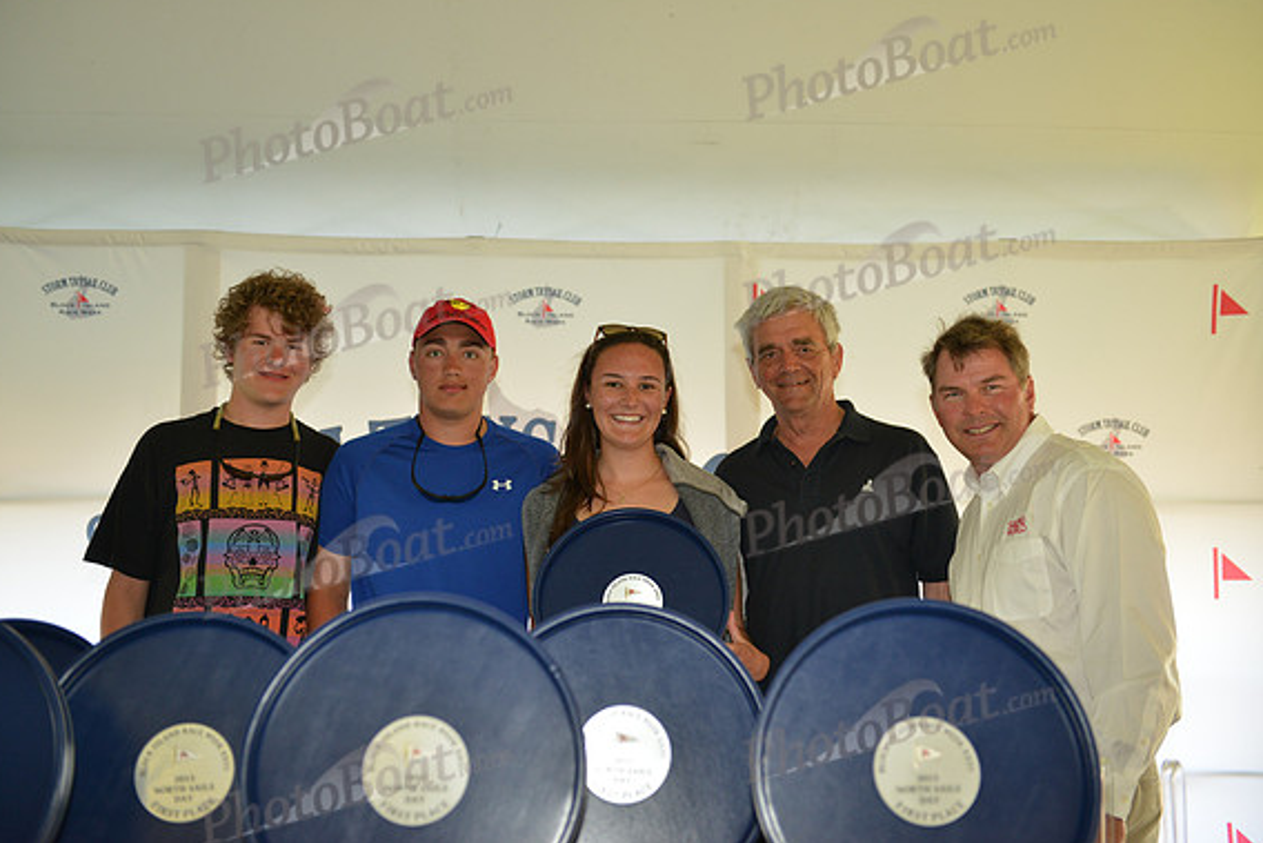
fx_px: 1719
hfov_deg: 40.3
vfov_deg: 27.5
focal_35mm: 49
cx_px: 629
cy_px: 415
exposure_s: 1/320
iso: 1000
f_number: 3.2
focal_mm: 48
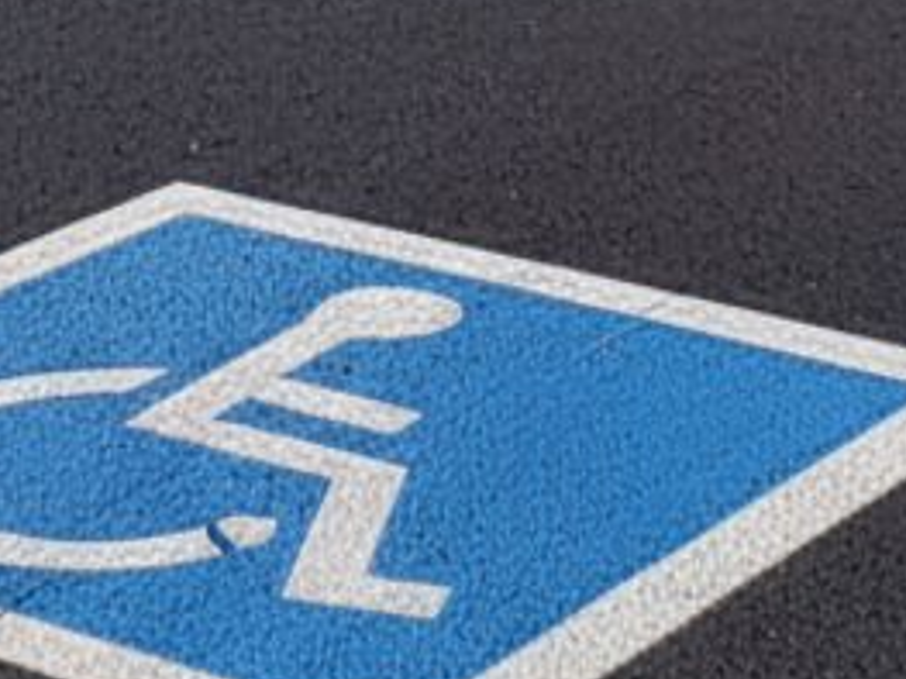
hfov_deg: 18.7
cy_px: -648
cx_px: 403
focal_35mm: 105
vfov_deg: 12.5
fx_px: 2747
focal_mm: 6.4
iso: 1520
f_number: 1.8
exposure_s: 1/693
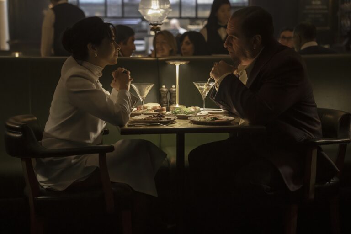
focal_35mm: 66
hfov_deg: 30.5
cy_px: 117
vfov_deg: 20.6
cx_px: 176
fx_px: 643
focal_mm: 66
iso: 5000
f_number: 2.8
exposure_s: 1/125
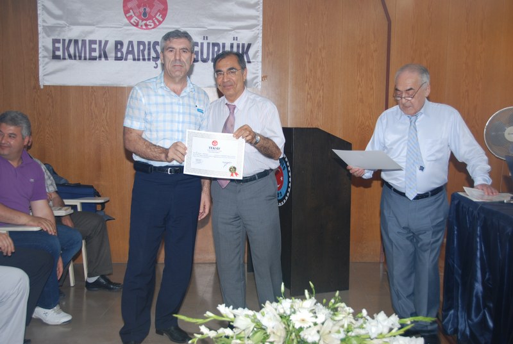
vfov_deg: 31.0
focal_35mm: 44
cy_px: 172
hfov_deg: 44.9
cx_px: 256
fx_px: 621
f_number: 4.2
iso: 200
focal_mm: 29
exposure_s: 1/60
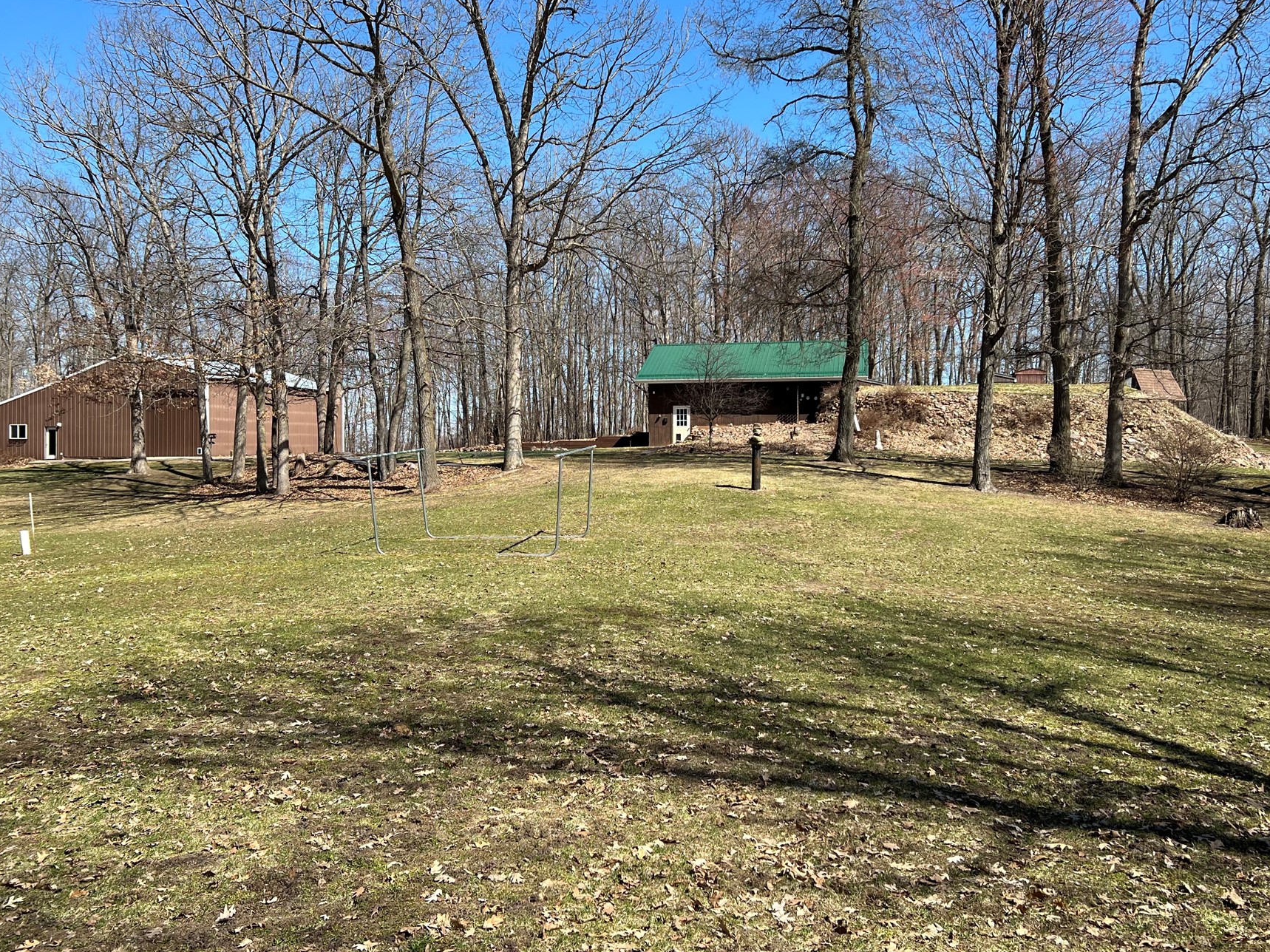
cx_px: 632
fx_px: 1137
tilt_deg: -0.5
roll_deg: +0.1
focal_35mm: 31
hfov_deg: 58.4
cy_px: 454
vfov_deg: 45.4
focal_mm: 5.7
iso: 50
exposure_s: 1/2353
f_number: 1.5
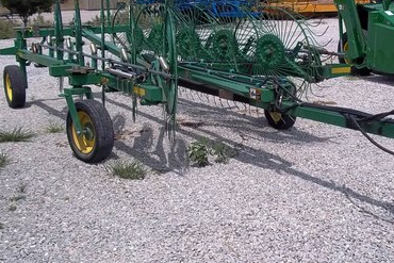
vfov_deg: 24.6
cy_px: 118
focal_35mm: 55
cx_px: 252
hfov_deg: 36.0
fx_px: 602
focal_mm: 6.5
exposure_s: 1/320
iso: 80
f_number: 8
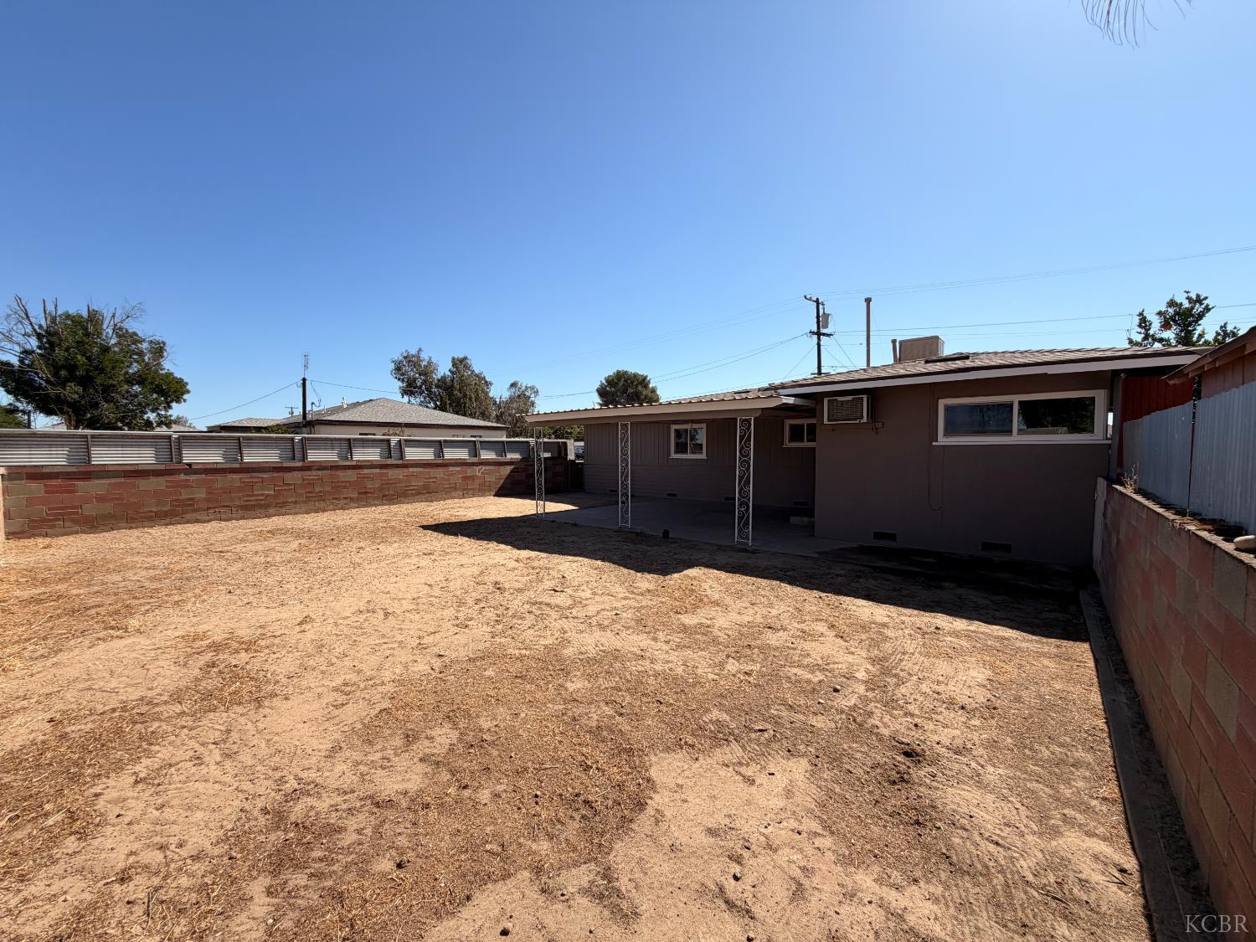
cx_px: 628
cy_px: 471
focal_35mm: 14
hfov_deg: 102.1
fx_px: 508
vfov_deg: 85.7
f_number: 2.2
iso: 20
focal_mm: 2.22
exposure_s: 1/928
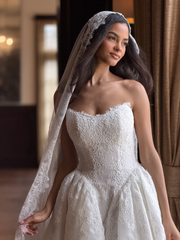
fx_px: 693
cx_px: 90
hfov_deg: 14.8
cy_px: 120
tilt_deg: -0.3
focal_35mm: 100
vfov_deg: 19.6
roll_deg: +0.3
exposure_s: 1/120
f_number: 2.8
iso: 250
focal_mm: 16.89
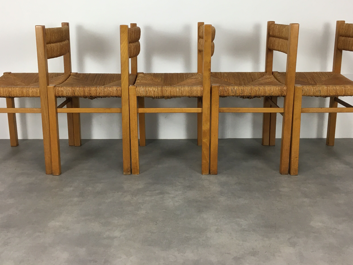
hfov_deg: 50.1
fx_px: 377
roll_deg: +0.0
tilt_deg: -10.8
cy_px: 97
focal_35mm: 37
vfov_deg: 38.4
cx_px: 177
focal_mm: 4.15
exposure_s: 1/33
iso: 50
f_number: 2.2
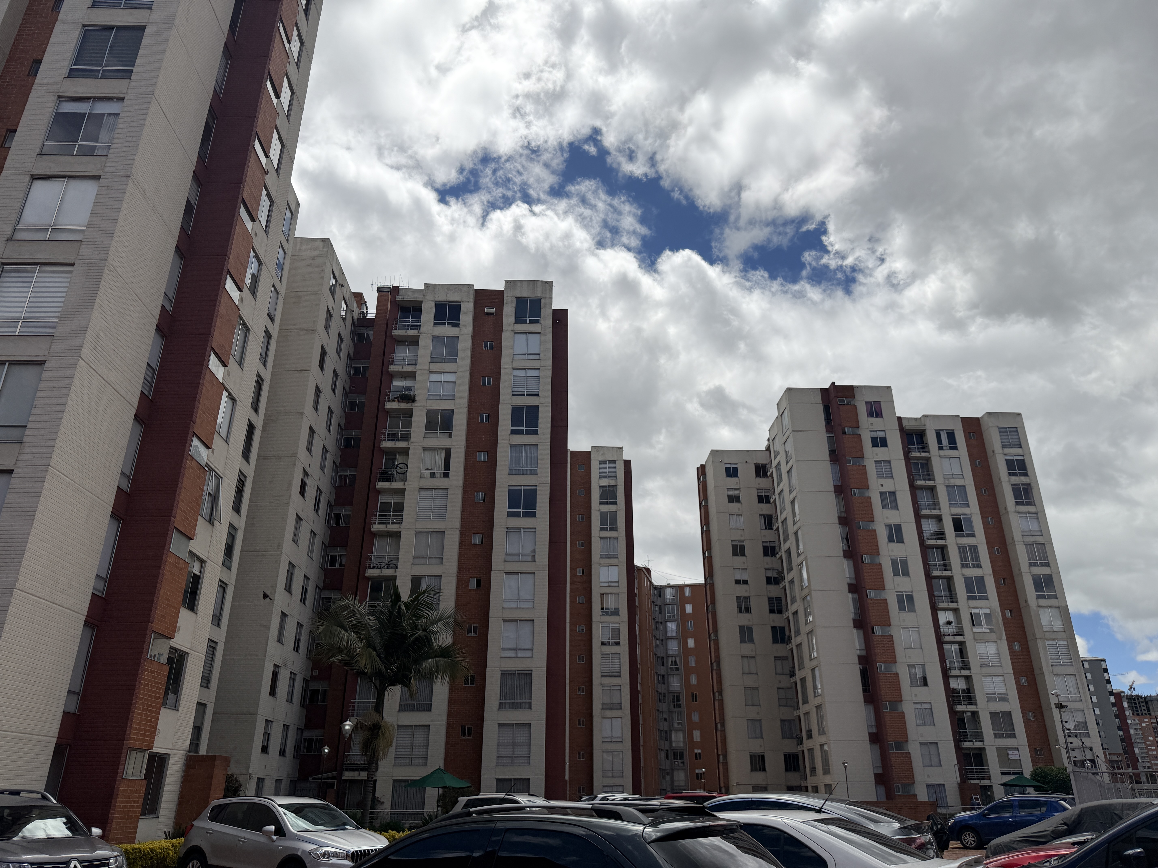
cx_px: 579
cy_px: 434
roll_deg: +0.4
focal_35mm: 24
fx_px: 803
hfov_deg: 71.6
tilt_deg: +22.3
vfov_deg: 56.8
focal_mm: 6.76
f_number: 1.78
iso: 100
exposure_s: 1/14286
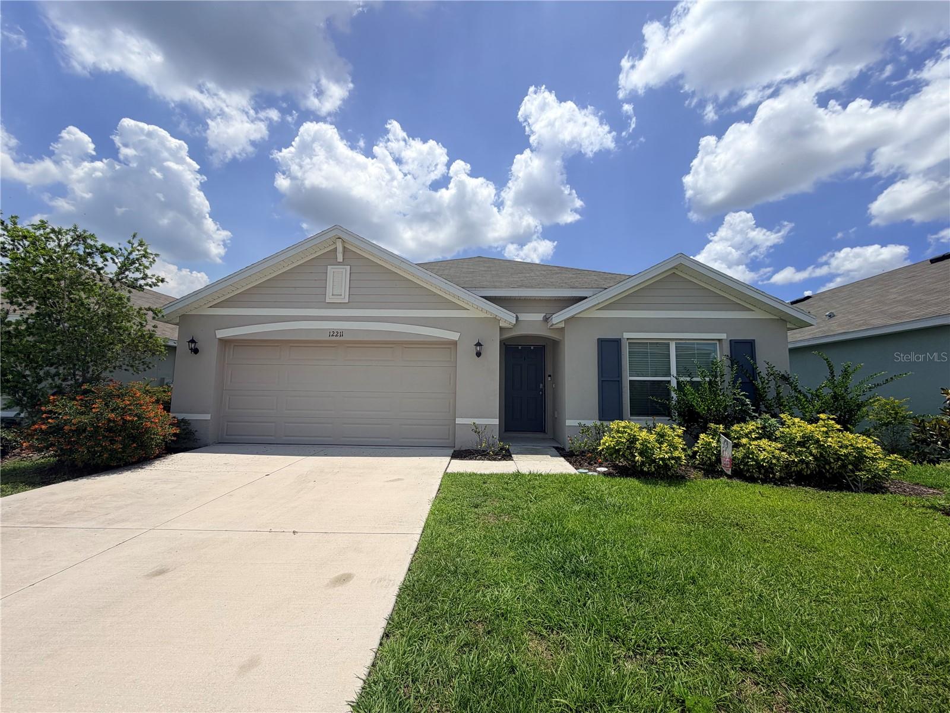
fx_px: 384
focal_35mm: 14
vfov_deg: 85.7
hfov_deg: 102.1
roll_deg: -0.8
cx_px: 475
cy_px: 356
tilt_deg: +6.7
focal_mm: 2.22
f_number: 2.2
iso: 20
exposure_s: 1/1613
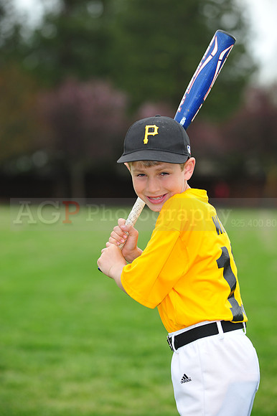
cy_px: 208
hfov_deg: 8.3
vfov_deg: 12.5
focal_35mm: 165
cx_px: 138
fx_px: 1907
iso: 400
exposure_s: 1/500
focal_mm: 165
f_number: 5
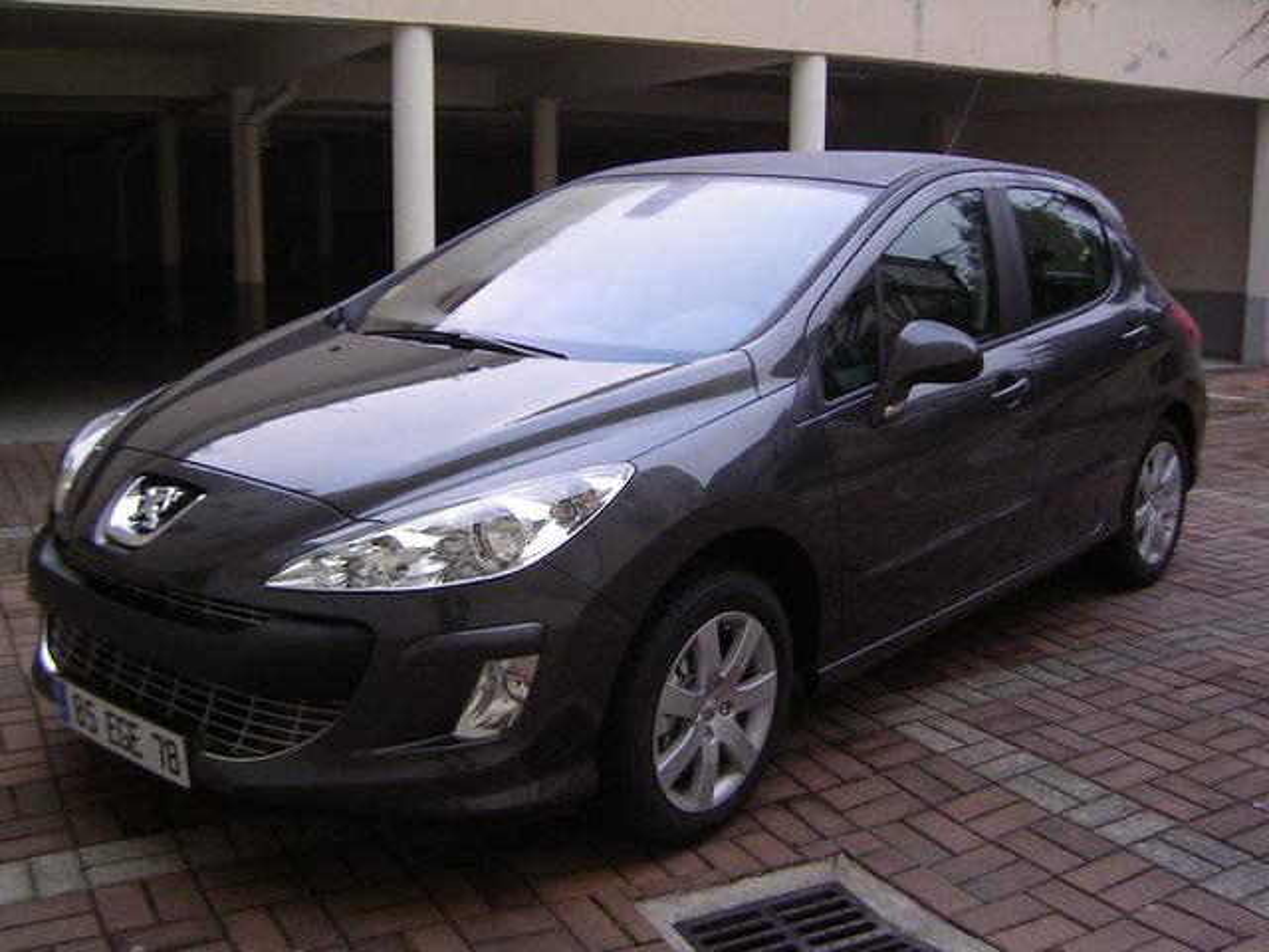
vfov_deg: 39.7
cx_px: 634
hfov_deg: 51.4
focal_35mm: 36
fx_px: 1320
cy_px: 476
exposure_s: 1/33
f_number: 2.8
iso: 100
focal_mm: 5.6
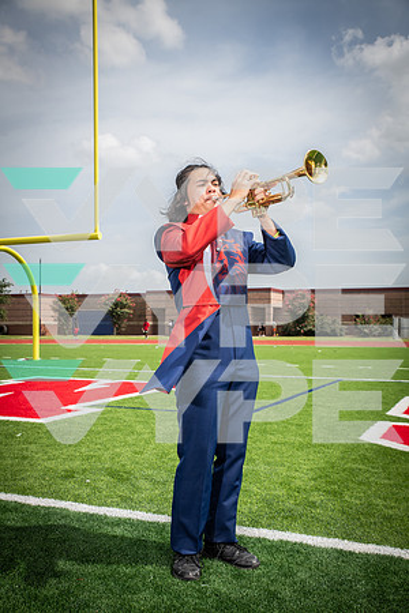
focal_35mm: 38
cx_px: 204
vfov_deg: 50.7
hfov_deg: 35.1
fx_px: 648
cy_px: 306
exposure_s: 1/400
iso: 125
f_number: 7.1
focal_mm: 38
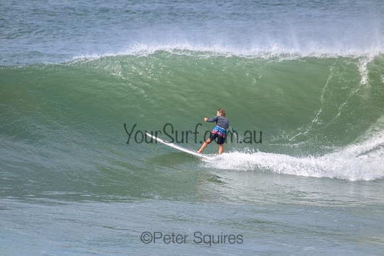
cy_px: 128
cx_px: 192
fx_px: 8535
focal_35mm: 800
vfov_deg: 1.7
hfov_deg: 2.6
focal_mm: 800
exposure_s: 1/2000
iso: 1600
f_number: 11
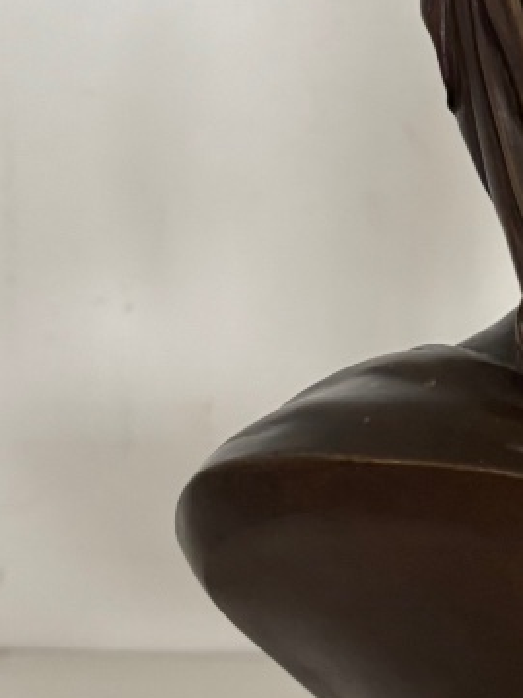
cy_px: 397
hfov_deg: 15.9
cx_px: 717
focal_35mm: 87
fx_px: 1754
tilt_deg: -10.2
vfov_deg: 22.5
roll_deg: -3.0
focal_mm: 5.96
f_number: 1.6
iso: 320
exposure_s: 1/50
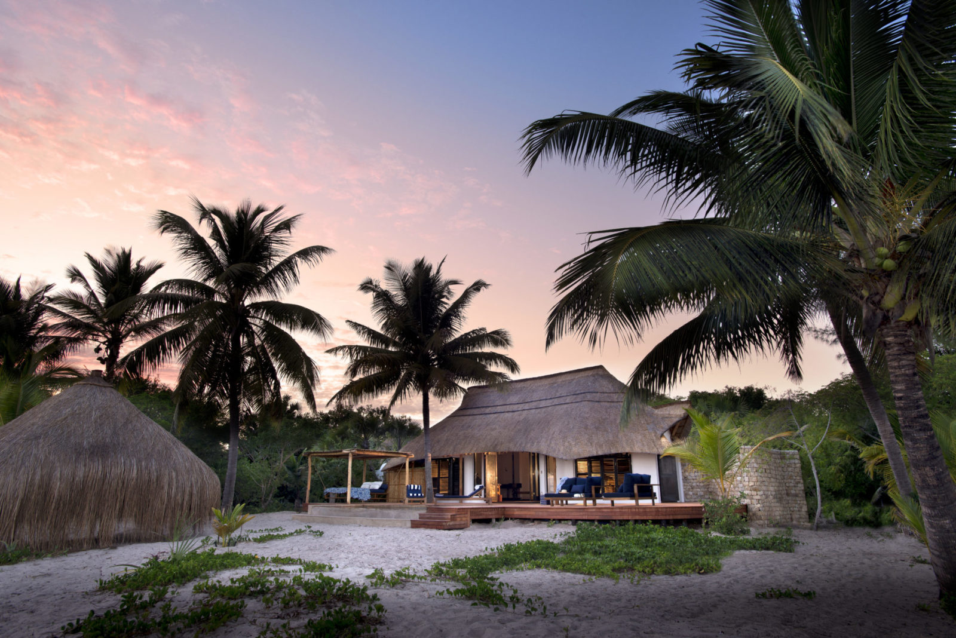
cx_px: 478
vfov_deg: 57.3
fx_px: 584
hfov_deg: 78.6
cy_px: 319
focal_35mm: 22
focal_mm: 22
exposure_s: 1/6
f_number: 9.5
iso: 200
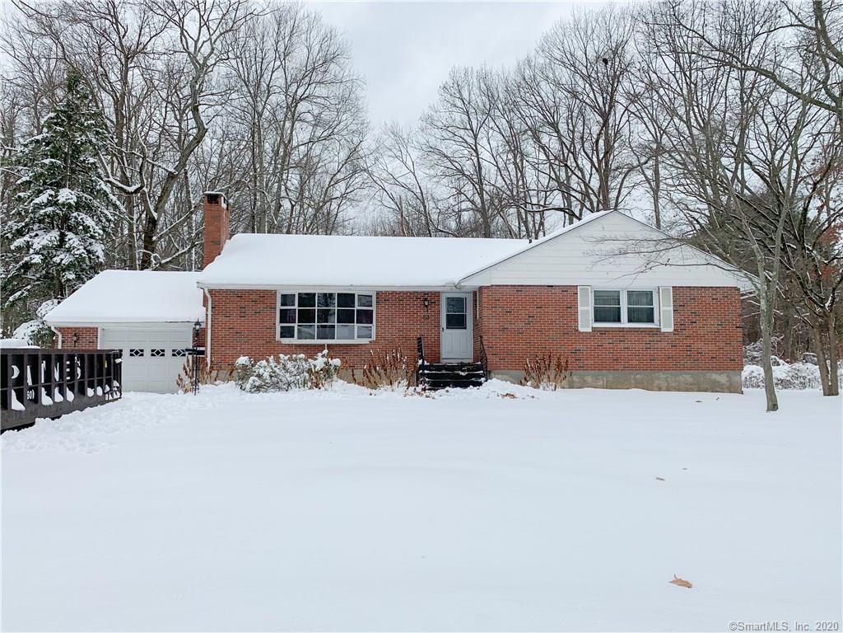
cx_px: 422
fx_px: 633
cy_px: 316
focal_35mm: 26
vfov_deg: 53.1
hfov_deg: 67.3
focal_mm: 4.25
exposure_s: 1/1953
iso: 25
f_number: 1.8
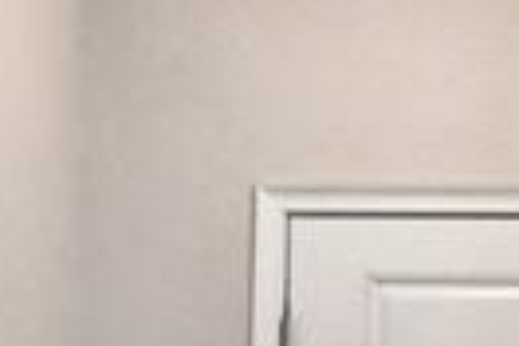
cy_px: 488
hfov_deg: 17.3
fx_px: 1672
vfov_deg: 11.4
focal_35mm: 116
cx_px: 507
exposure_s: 1/80
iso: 400
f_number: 4.5
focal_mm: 10
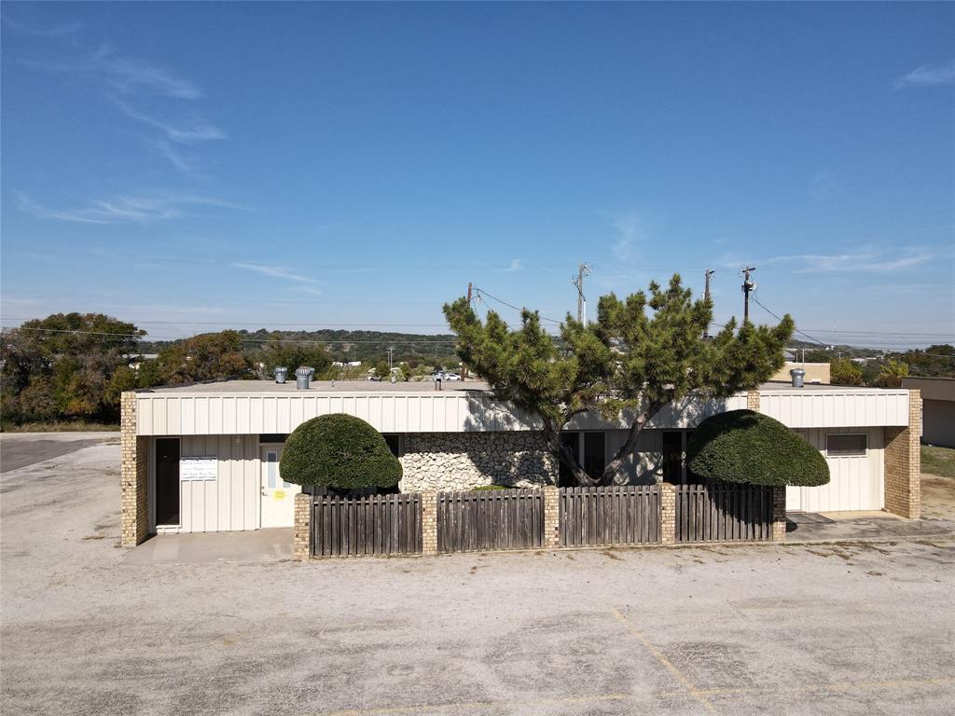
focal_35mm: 24
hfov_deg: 71.6
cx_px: 478
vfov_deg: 56.8
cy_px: 358
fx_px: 662
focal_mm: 4.5
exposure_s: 1/1250
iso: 100
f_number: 2.8
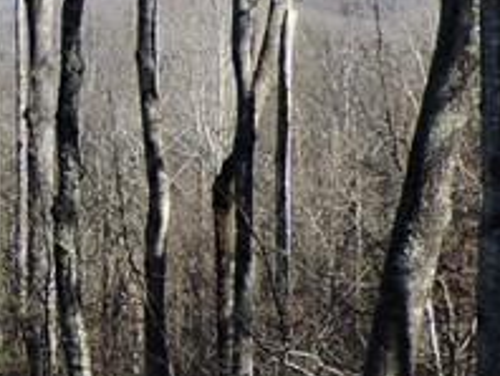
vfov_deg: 12.0
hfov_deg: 13.5
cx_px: -505
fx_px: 1793
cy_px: 172
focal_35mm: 124
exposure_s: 1/500
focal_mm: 4.3
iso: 100
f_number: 3
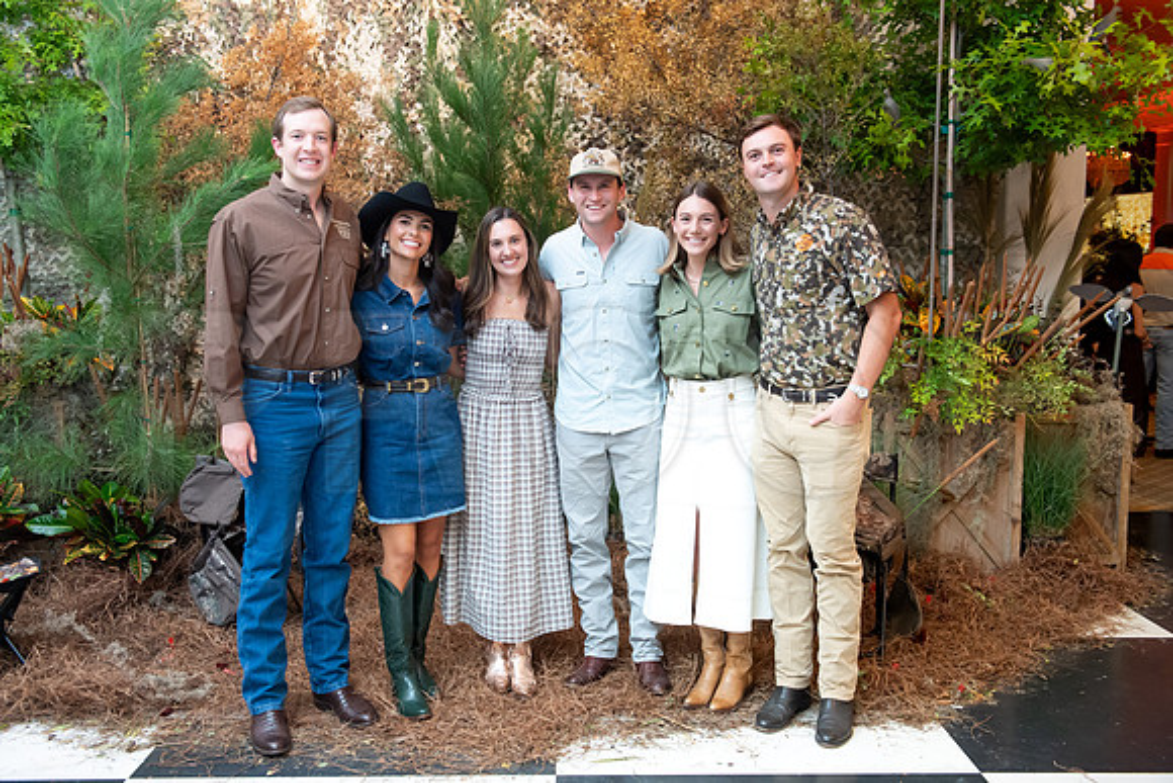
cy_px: 392
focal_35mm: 35
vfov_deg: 38.3
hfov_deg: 54.9
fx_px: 1128
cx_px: 586
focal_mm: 34
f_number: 5.6
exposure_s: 1/100
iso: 4000
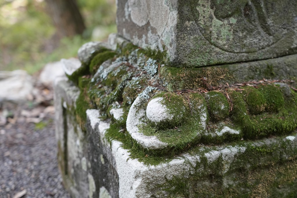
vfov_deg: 23.8
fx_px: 470
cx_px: 148
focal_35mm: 57
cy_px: 99
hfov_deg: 35.1
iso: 2000
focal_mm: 57
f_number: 4
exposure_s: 1/160
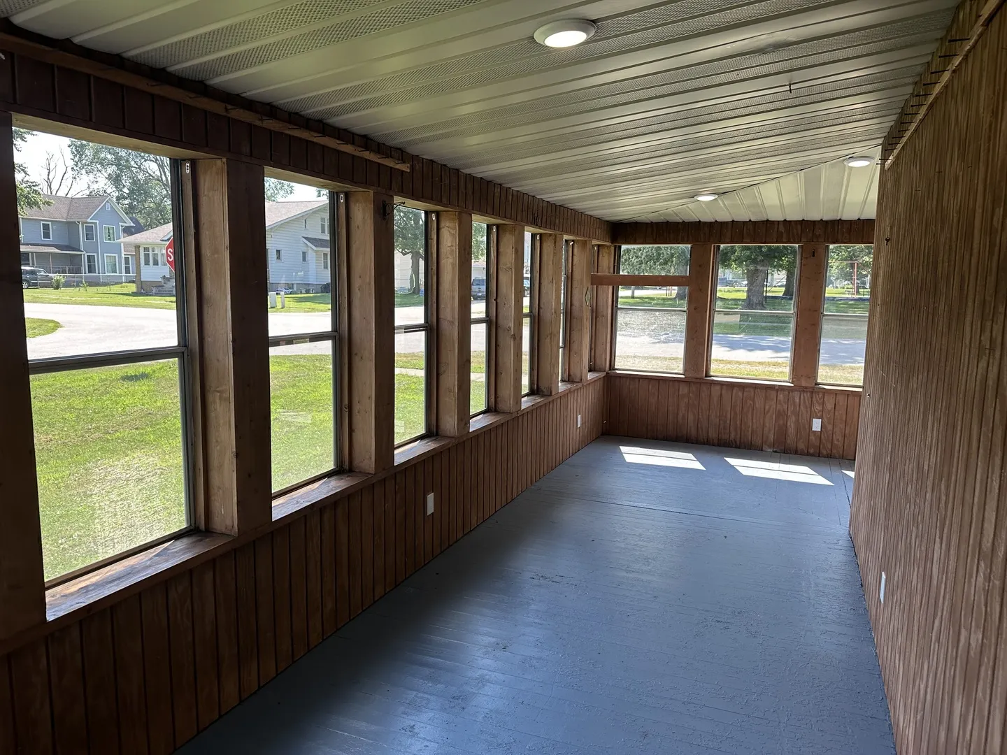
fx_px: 698
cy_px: 378
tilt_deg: -7.8
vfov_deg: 56.8
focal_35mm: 24
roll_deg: -1.3
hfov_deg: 71.6
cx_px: 504
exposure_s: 1/435
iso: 80
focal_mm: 6.86
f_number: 1.78
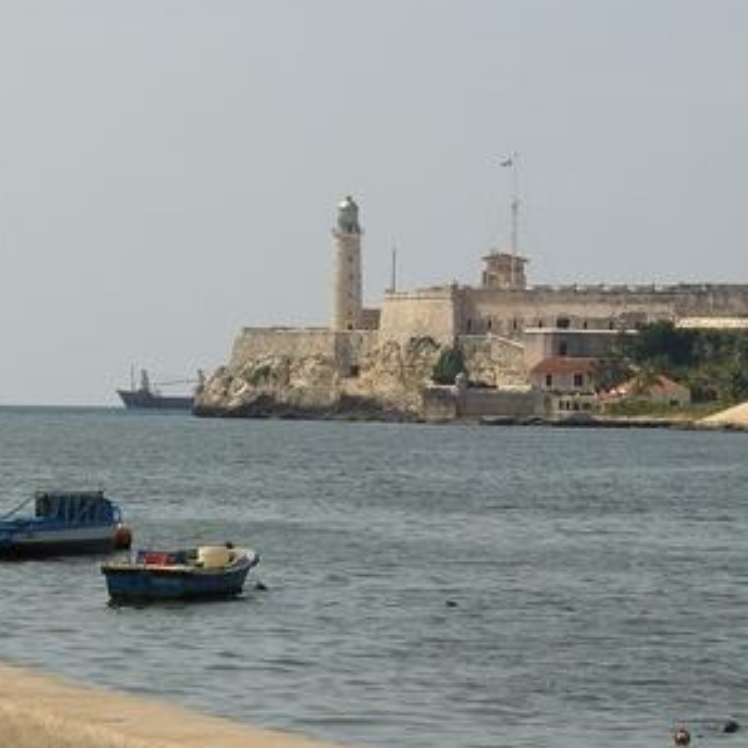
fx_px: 5305
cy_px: 393
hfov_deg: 8.1
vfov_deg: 8.1
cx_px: 466
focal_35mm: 217
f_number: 7.4
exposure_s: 1/320
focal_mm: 23.7
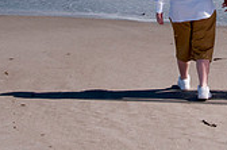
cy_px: -33
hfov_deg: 15.0
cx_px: 216
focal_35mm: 135
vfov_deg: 9.9
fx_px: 849
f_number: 13
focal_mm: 26
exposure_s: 1/250
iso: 100
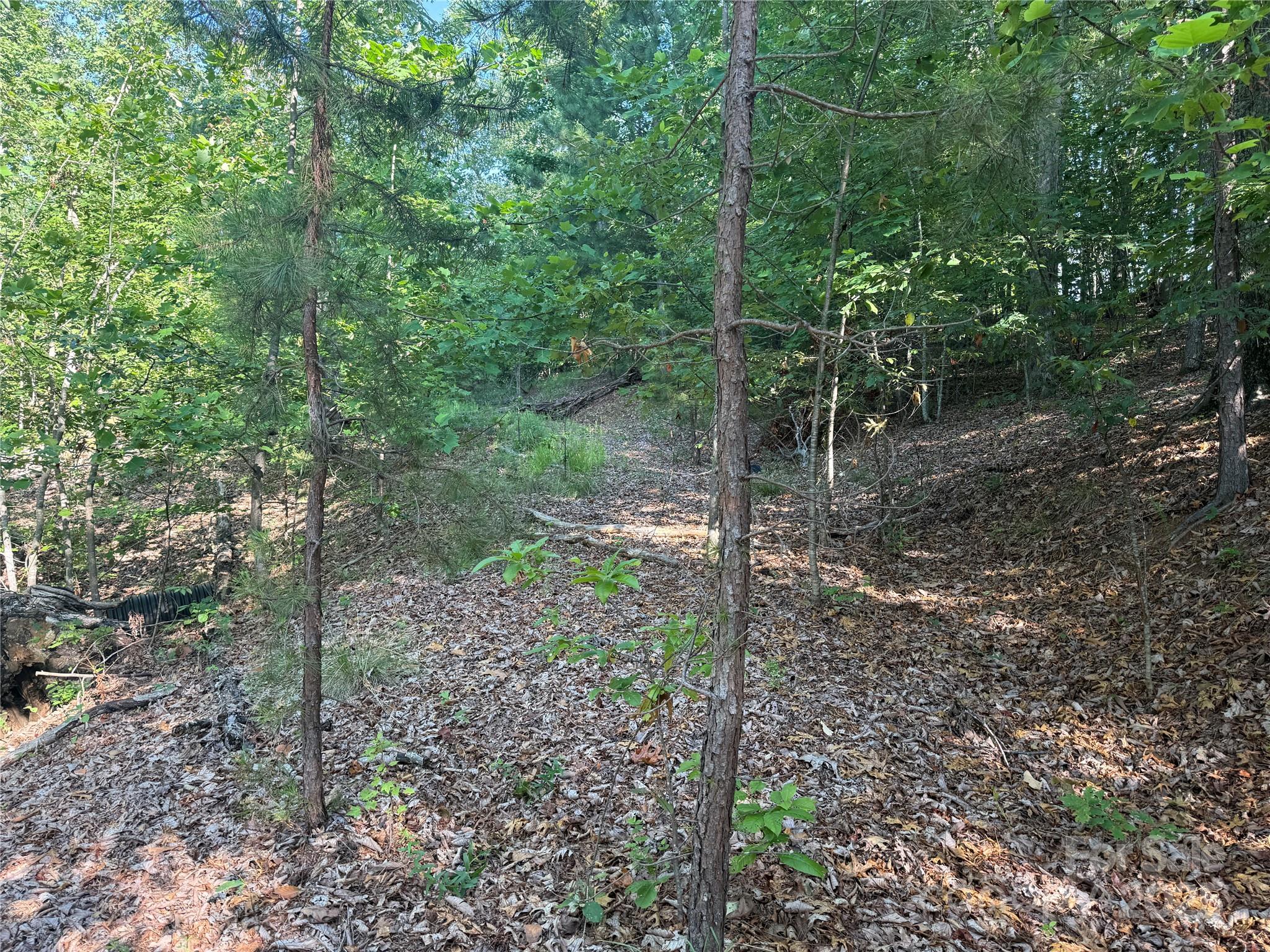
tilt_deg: -2.1
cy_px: 476
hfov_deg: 71.6
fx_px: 881
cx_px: 635
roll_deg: -1.5
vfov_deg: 56.8
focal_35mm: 24
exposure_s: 1/151
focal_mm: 6.76
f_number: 1.78
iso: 80
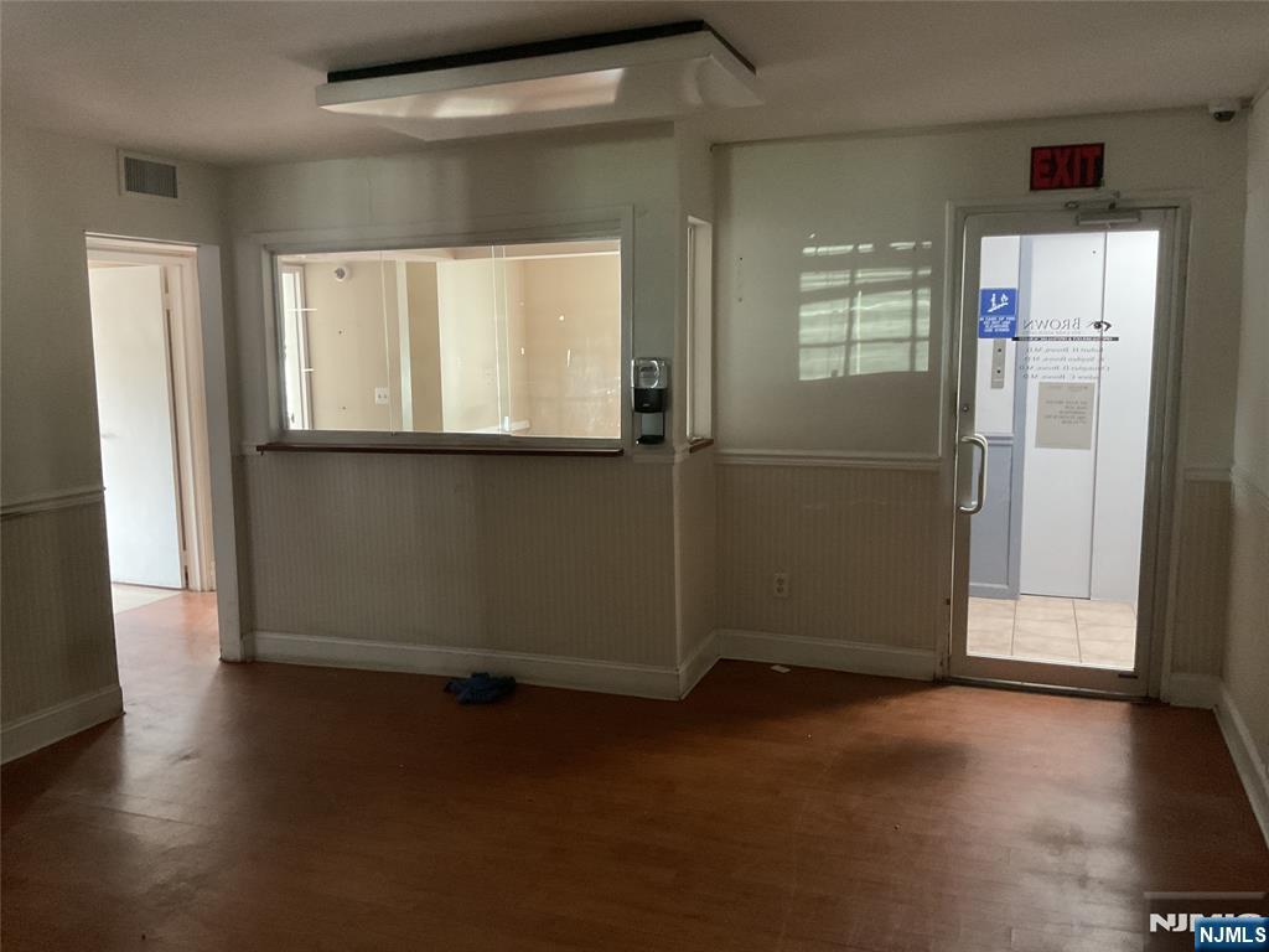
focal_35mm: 29
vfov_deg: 48.2
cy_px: 476
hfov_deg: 61.7
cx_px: 634
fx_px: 1063
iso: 400
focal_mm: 3
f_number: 1.8
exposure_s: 1/30
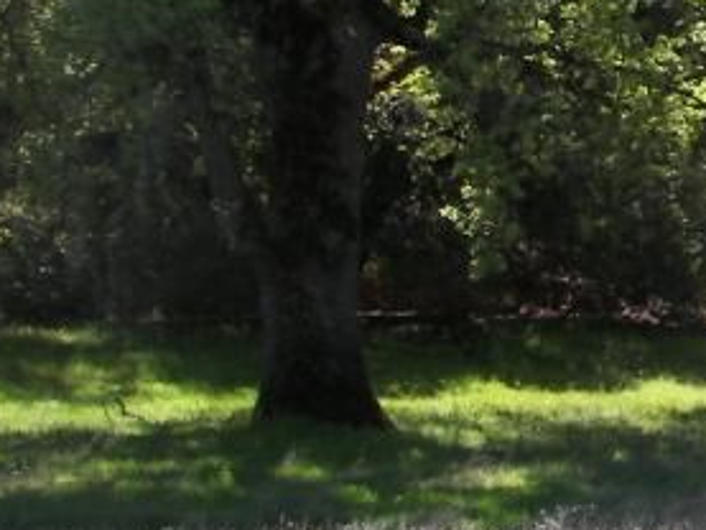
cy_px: -150
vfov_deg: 10.9
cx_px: 1050
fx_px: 2714
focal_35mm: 133
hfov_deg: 13.9
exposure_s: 1/320
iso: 50
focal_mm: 6
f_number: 2.8
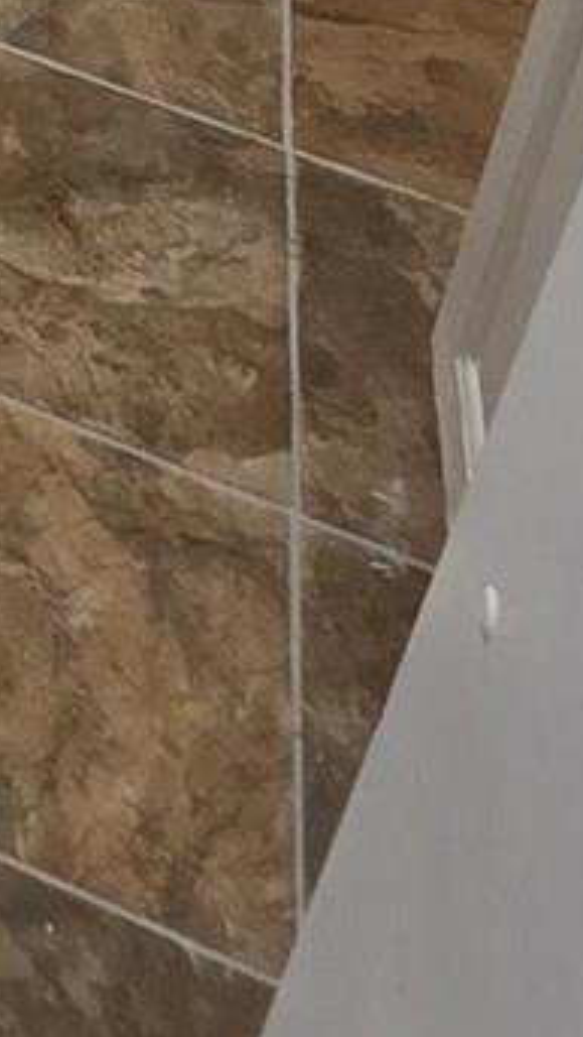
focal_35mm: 95
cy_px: -1587
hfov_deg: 10.6
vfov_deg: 13.8
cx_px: -894
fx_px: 2610
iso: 200
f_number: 1.9
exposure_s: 1/60
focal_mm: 2.2
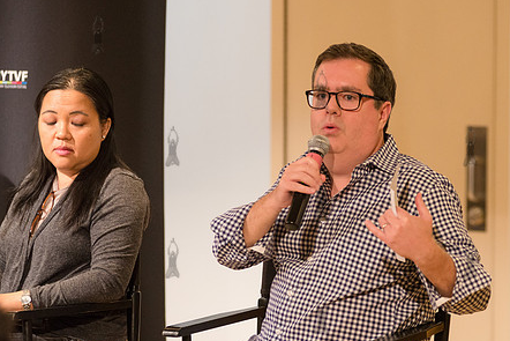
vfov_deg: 8.4
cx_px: 321
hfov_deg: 12.5
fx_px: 2324
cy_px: 202
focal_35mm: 164
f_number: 4
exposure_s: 1/400
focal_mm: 125
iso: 3200
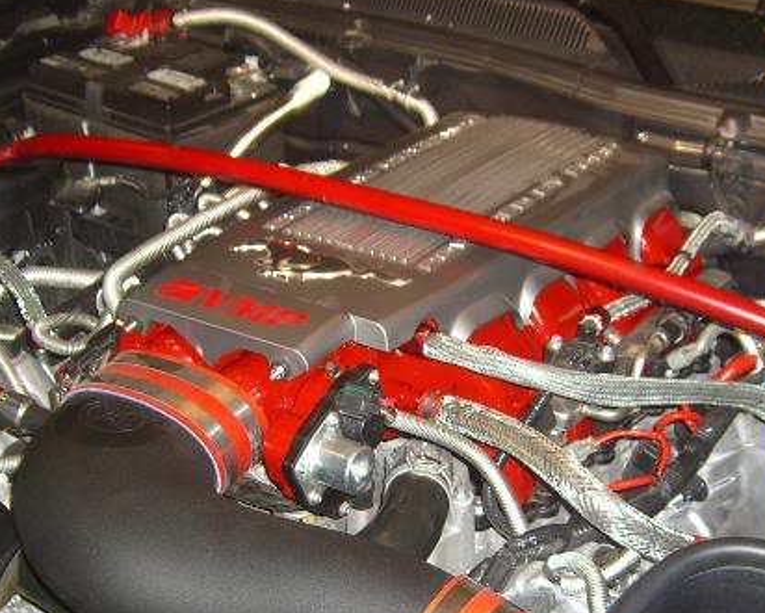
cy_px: 448
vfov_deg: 21.1
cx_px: 429
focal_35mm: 72
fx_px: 1631
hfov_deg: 26.4
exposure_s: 1/60
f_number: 2.8
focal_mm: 7.9
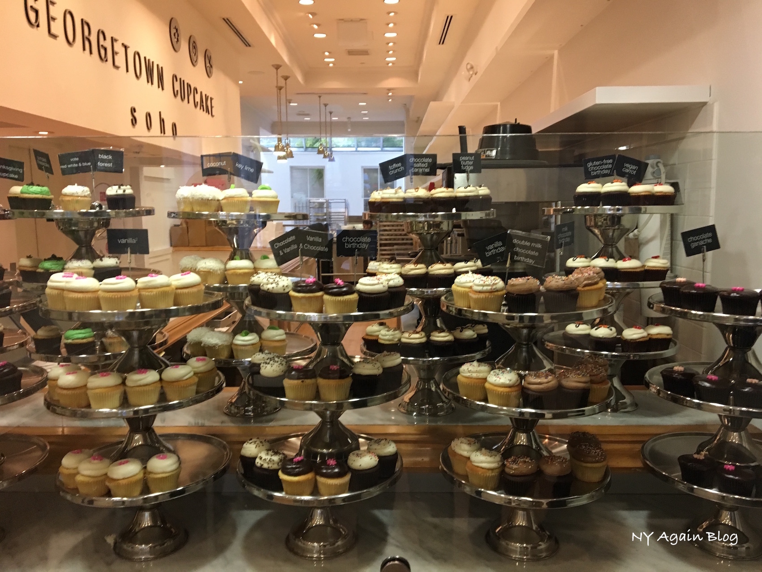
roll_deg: +1.4
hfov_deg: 61.7
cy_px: 286
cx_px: 381
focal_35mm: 29
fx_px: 638
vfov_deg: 48.2
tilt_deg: -7.5
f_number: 2.2
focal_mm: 4.15
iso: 160
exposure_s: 1/30
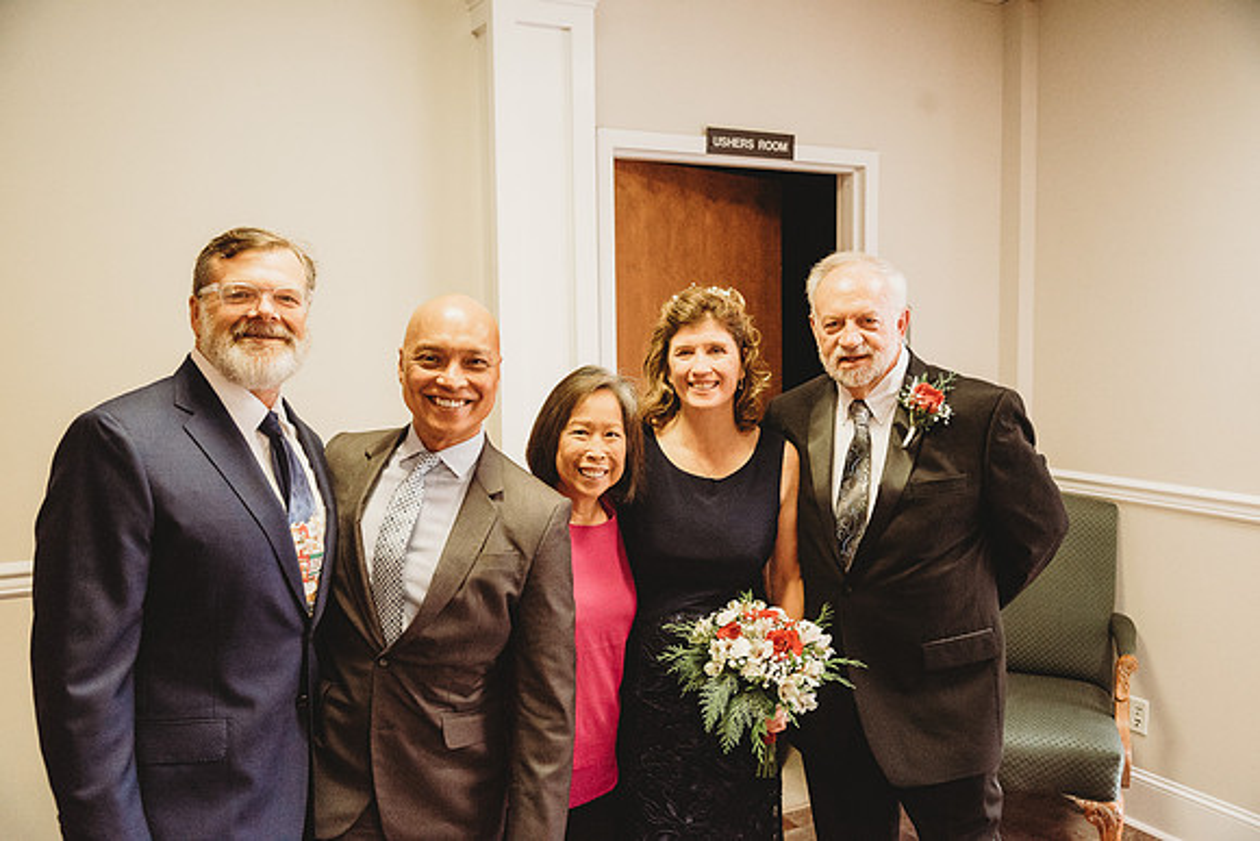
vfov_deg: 42.3
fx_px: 1085
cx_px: 630
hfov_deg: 60.3
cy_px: 420
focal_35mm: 31
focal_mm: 31
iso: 4000
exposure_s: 1/200
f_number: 4
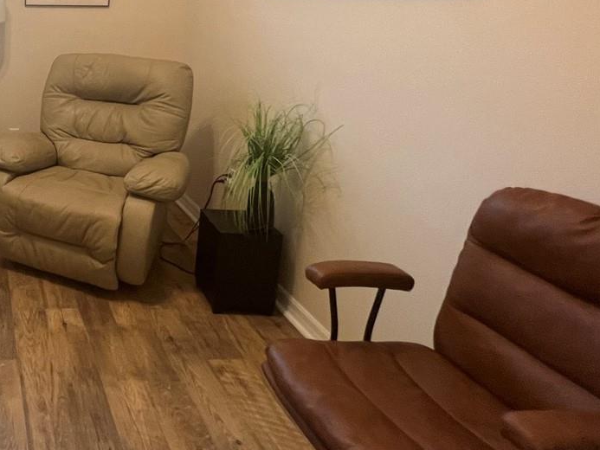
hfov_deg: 49.0
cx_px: -2
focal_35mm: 30
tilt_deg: -6.7
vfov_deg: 44.3
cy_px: 83
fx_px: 520
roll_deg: -1.2
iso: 200
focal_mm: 1.57
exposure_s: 1/60
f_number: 1.8
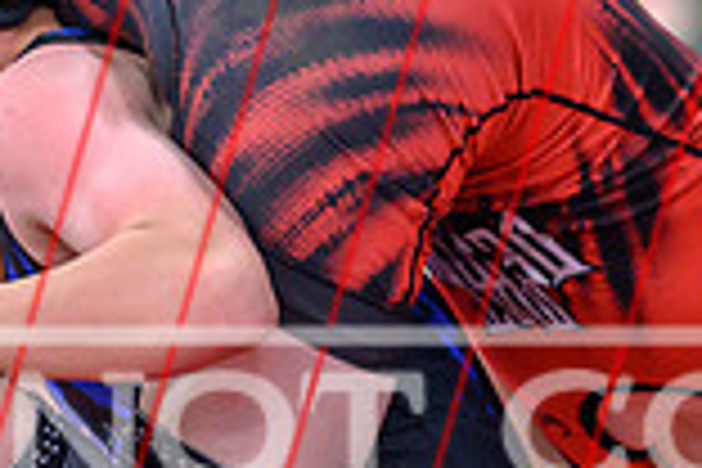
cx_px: 369
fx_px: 12538
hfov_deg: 3.2
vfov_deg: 2.1
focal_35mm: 643
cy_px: 494
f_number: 2.8
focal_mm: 140
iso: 3200
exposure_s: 1/800
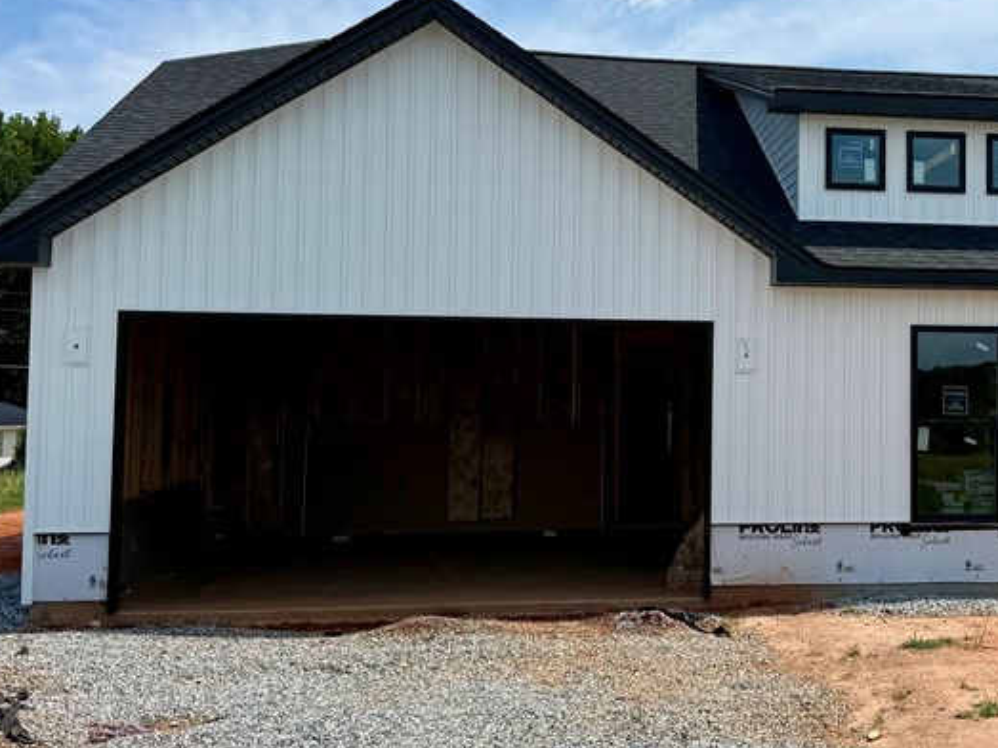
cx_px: 780
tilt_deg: +3.5
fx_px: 1355
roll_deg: -0.7
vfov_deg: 30.8
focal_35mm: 47
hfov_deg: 39.1
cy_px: 322
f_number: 1.78
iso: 80
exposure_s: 1/7353
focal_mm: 6.76
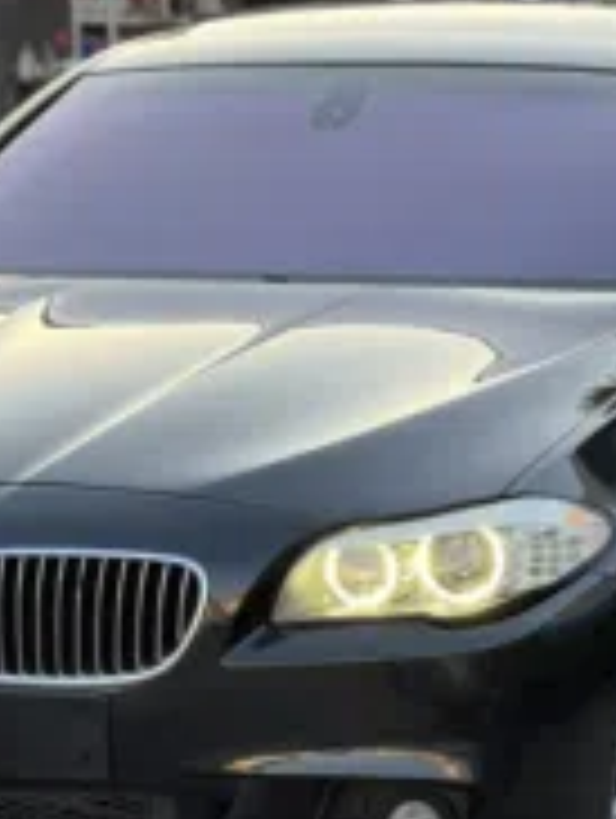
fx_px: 4001
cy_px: 472
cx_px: 153
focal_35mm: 169
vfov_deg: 11.7
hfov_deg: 8.8
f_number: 2.8
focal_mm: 9
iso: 100
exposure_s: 1/121
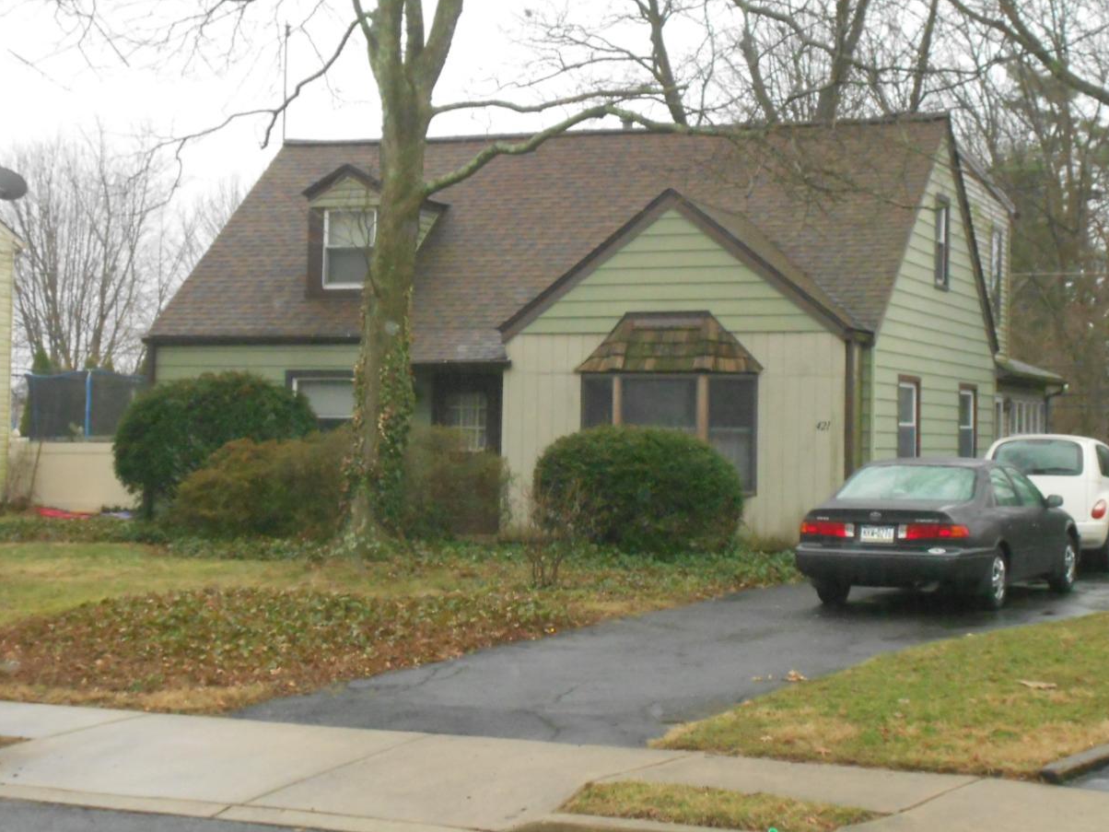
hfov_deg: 29.0
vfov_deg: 21.9
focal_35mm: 67
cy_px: 401
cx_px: 601
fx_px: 2146
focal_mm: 10
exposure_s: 1/60
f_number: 4.9
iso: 640
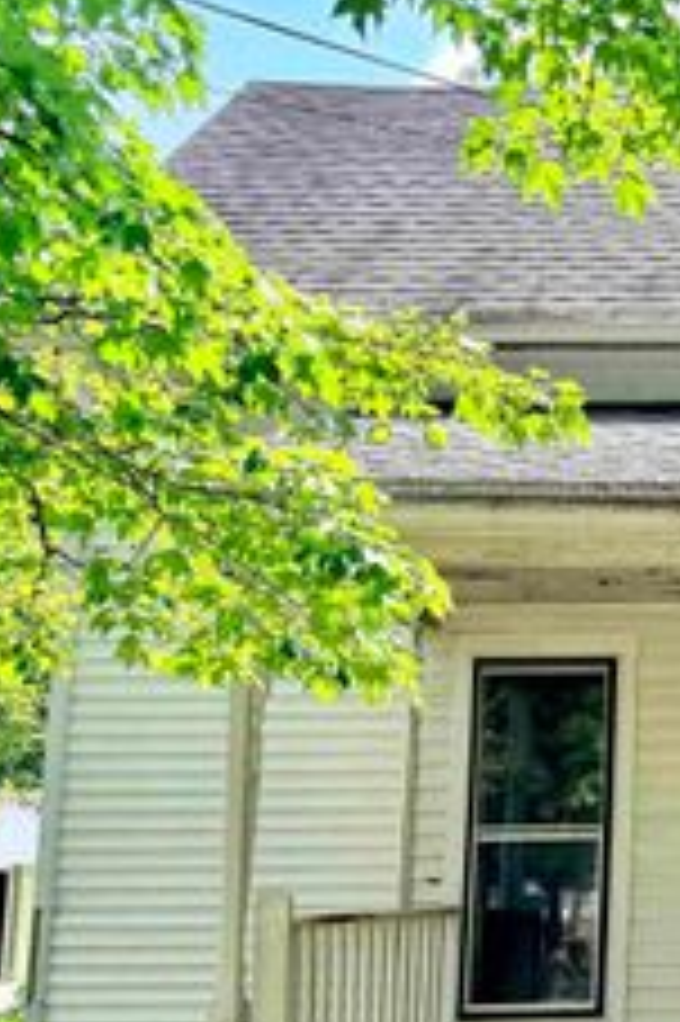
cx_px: 995
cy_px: 673
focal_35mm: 55
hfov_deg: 21.1
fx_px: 1561
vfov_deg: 35.9
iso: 80
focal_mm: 6.76
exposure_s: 1/878
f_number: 1.78
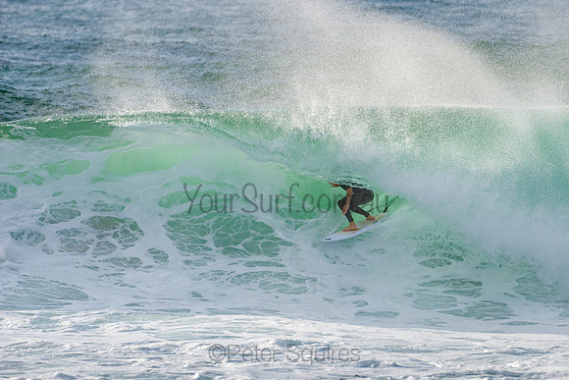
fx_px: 9679
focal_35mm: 612
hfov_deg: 3.4
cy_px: 190
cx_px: 348
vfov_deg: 2.2
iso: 280
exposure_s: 1/2000
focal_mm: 500
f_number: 5.6
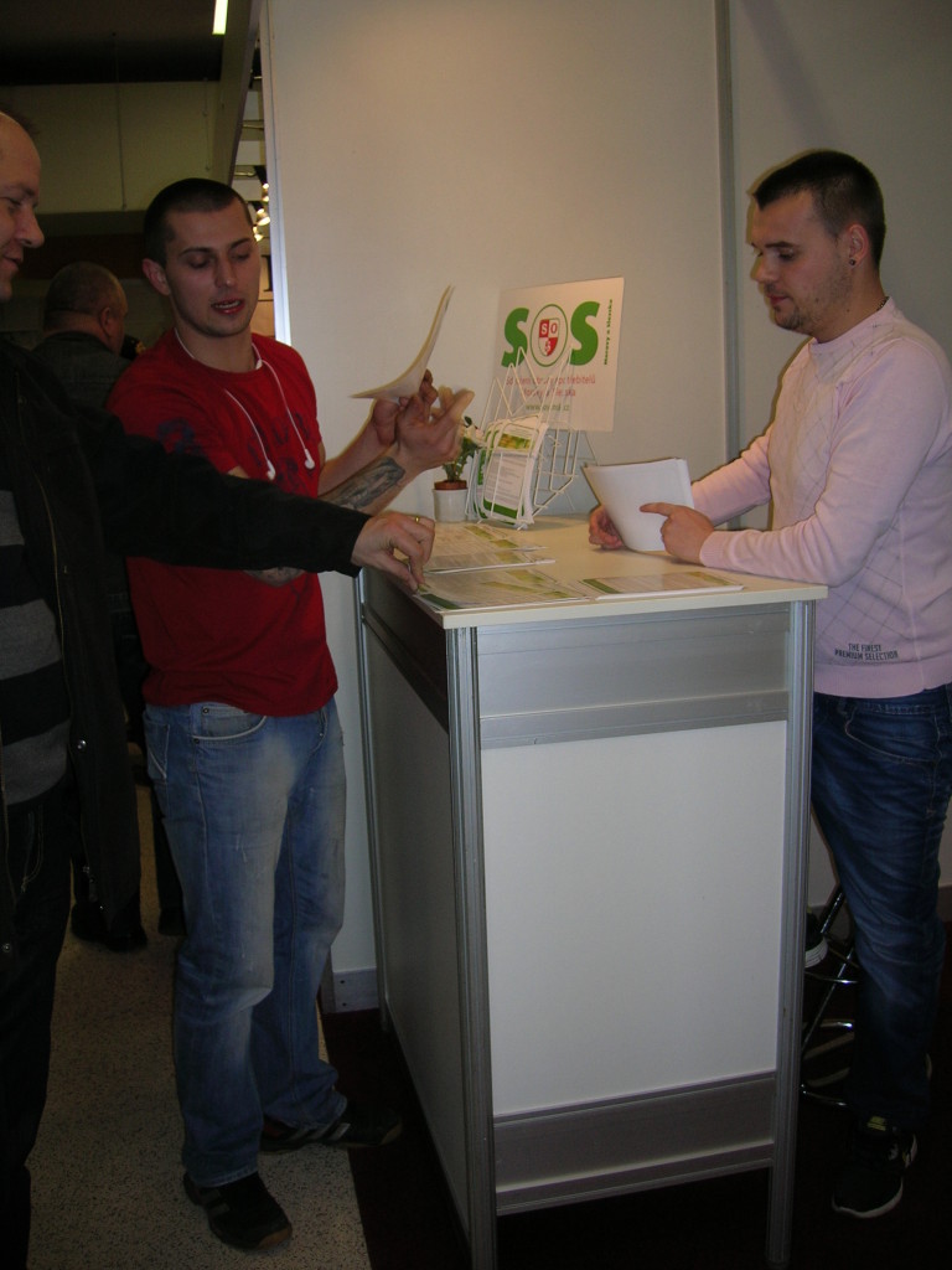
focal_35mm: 34
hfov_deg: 41.8
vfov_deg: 54.0
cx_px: 476
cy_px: 635
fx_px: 1247
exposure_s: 1/60.1
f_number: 2.9
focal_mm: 5.7
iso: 50
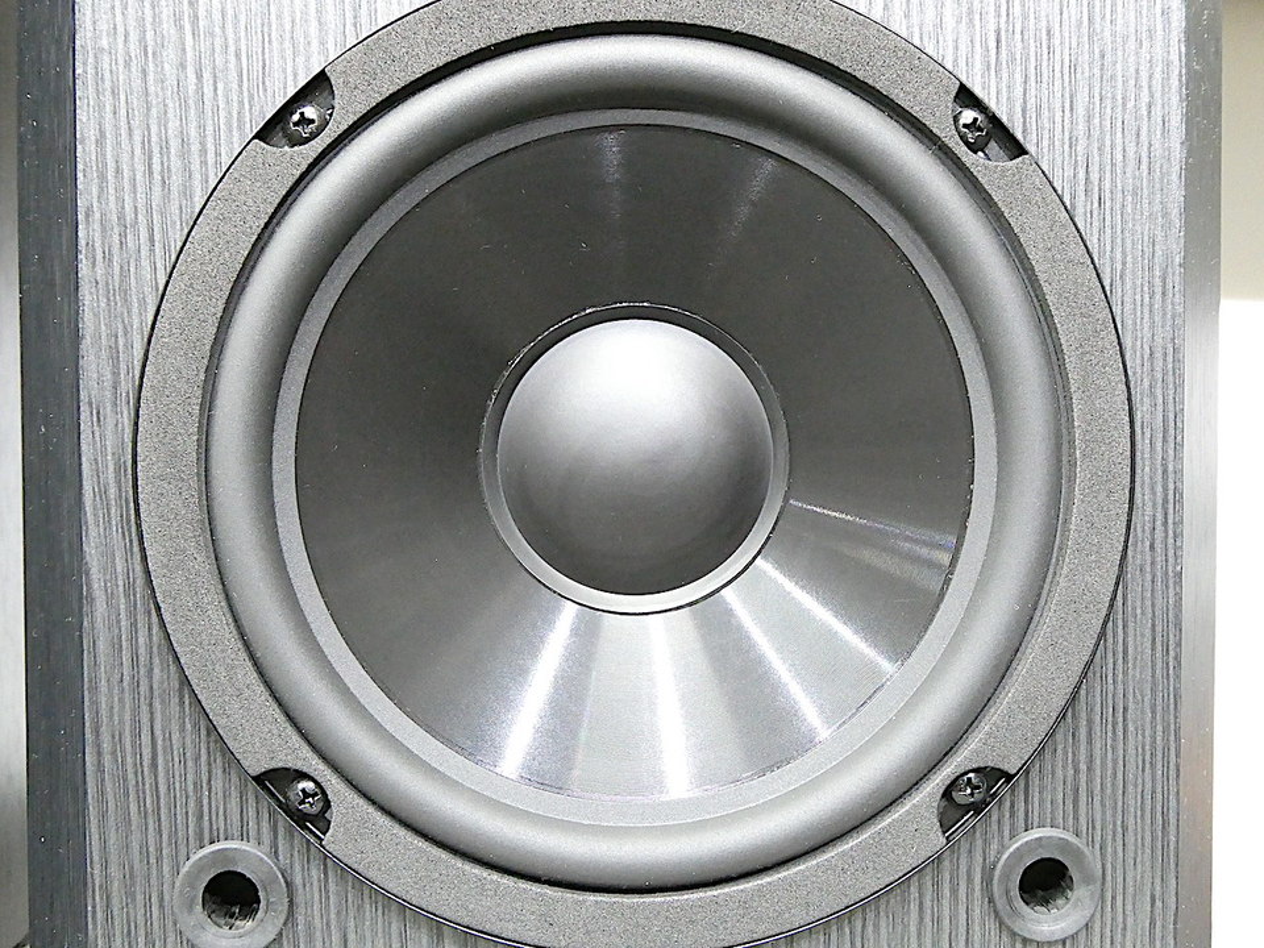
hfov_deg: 40.4
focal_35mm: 47
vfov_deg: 30.9
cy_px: 474
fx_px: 1716
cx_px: 632
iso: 1600
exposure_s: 1/6
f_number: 4.7
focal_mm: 8.4
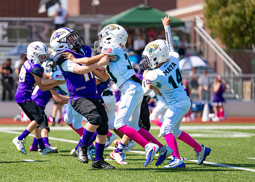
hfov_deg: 11.0
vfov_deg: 7.9
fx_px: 1325
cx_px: 95
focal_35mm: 183
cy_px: 103
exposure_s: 1/2000
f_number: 2.8
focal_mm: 143
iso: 100
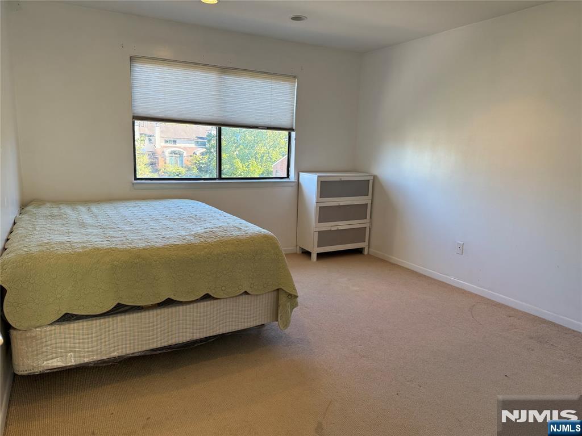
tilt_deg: -9.0
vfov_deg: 56.8
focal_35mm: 24
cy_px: 218
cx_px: 291
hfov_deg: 71.6
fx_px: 404
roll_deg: -2.3
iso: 125
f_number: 1.78
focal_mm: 6.76
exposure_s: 1/234
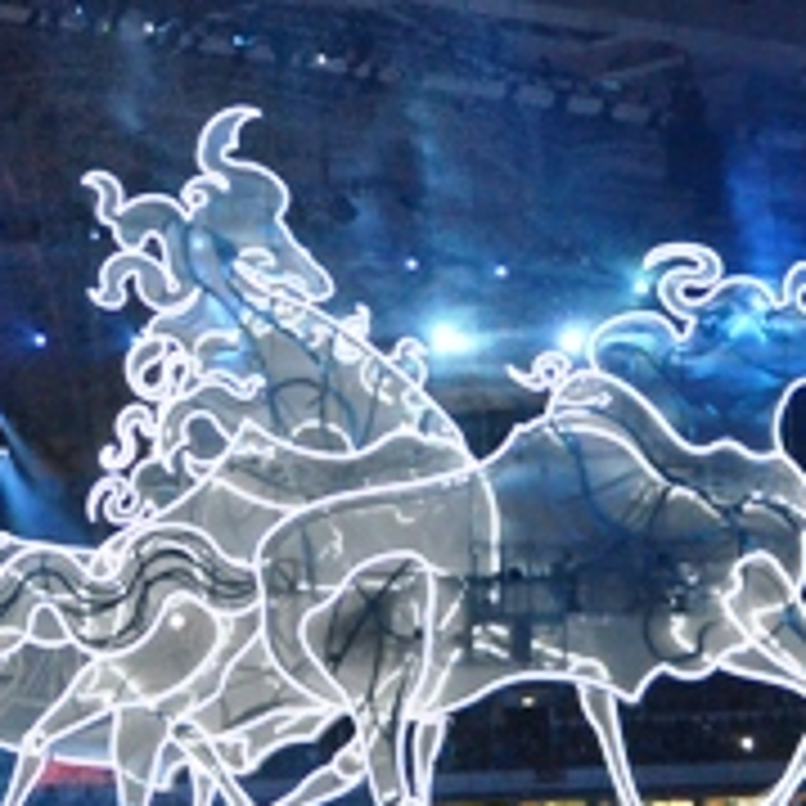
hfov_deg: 15.3
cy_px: 495
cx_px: -212
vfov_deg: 16.0
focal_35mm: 109
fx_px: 2871
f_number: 3.5
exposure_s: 1/160
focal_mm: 24
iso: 3200
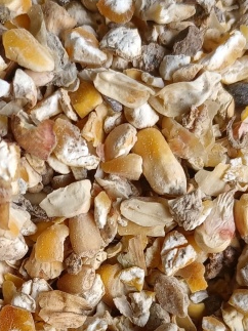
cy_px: 263
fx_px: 822
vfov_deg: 22.5
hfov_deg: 17.1
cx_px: 96
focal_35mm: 86
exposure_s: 1/264
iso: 100
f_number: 1.8
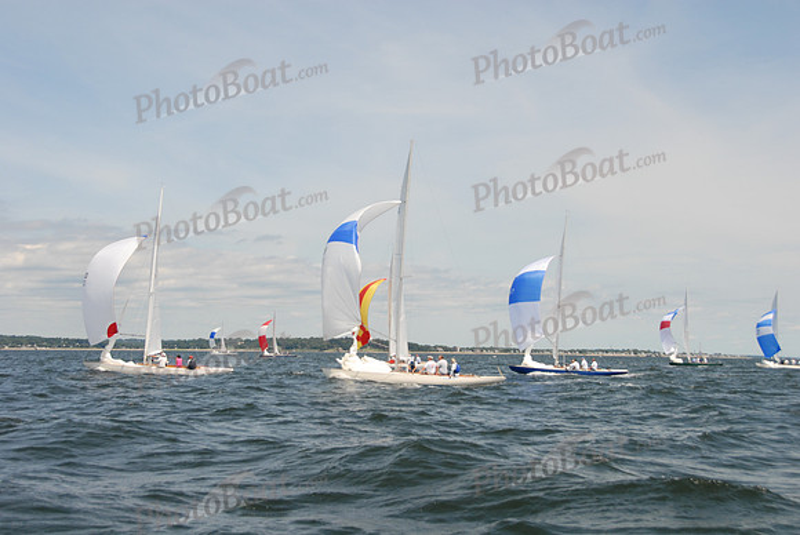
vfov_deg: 25.1
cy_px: 268
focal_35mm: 54
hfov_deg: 36.8
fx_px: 1201
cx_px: 400
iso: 200
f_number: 6.3
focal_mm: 36
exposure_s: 1/640
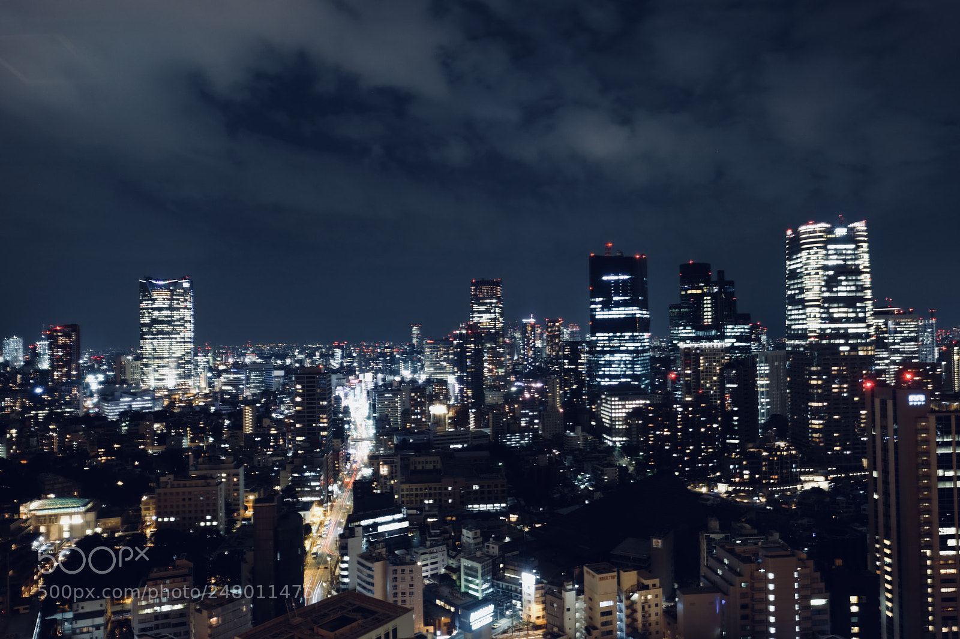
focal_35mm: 24
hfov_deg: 73.8
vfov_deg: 53.1
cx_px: 480
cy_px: 320
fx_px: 640
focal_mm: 16
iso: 200
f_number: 5.6
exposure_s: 5
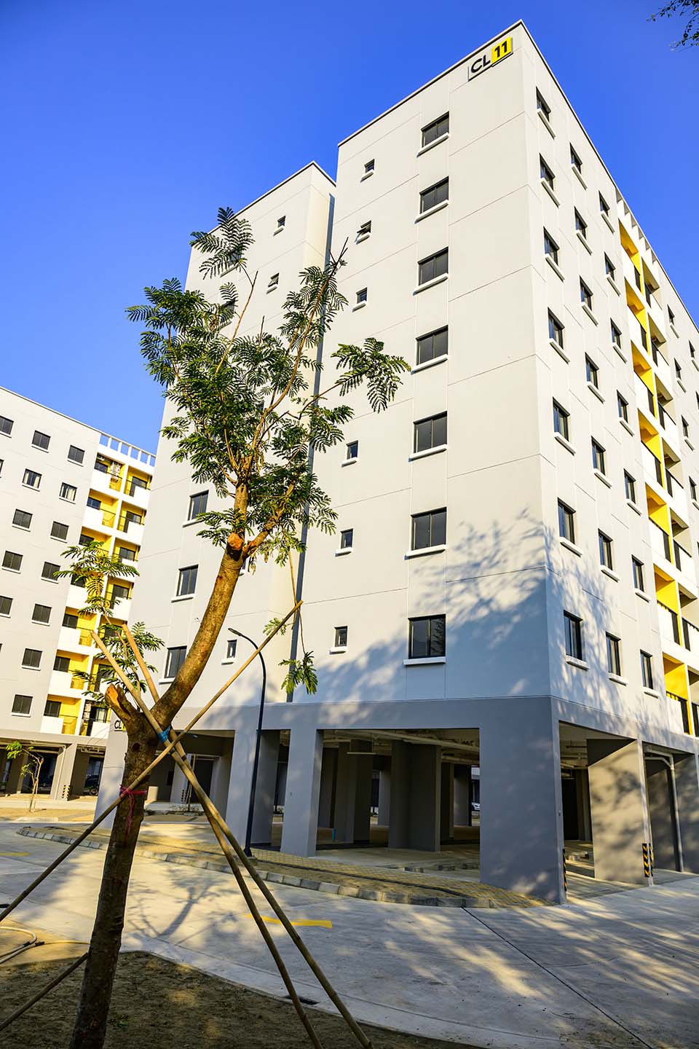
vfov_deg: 73.7
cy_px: 524
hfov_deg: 53.1
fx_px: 699
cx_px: 350
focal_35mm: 24
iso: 64
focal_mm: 24
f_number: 9
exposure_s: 1/200
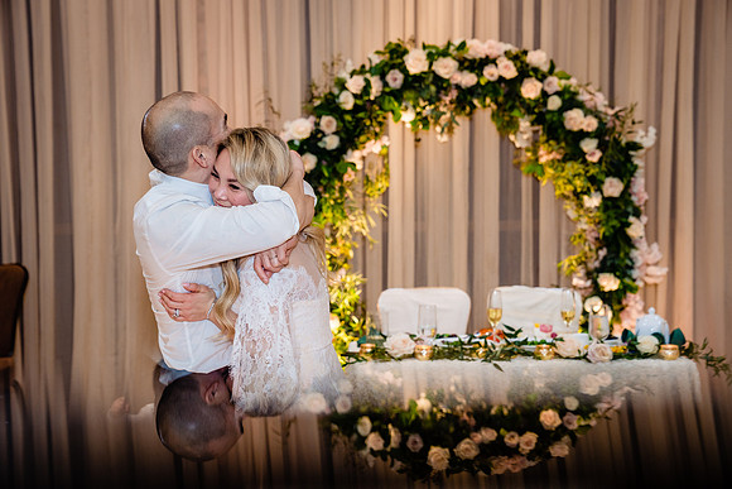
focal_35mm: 56
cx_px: 366
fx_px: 1139
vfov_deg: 24.2
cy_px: 244
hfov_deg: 35.6
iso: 1000
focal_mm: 56
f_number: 4
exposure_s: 1/160
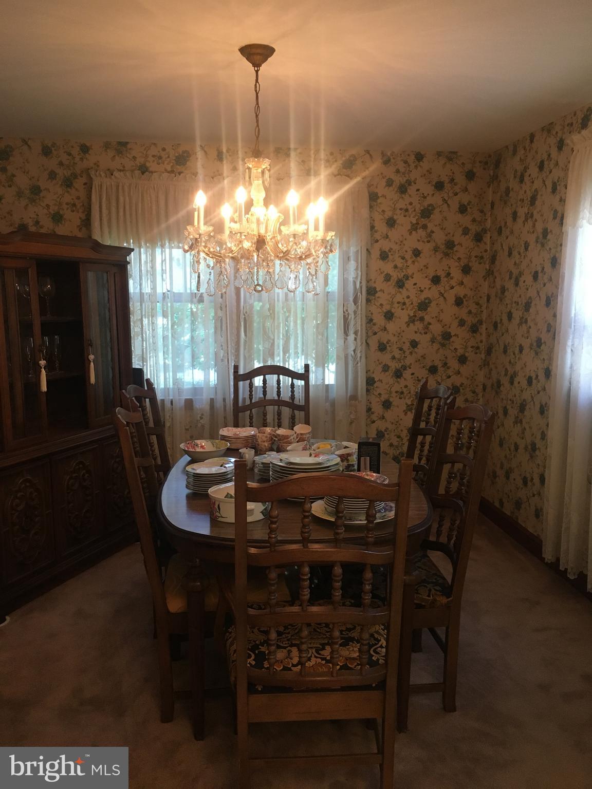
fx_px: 661
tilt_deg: -7.2
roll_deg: -1.4
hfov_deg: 48.2
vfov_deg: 61.7
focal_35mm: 29
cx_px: 296
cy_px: 394
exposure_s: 1/30
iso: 125
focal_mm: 4.15
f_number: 2.2
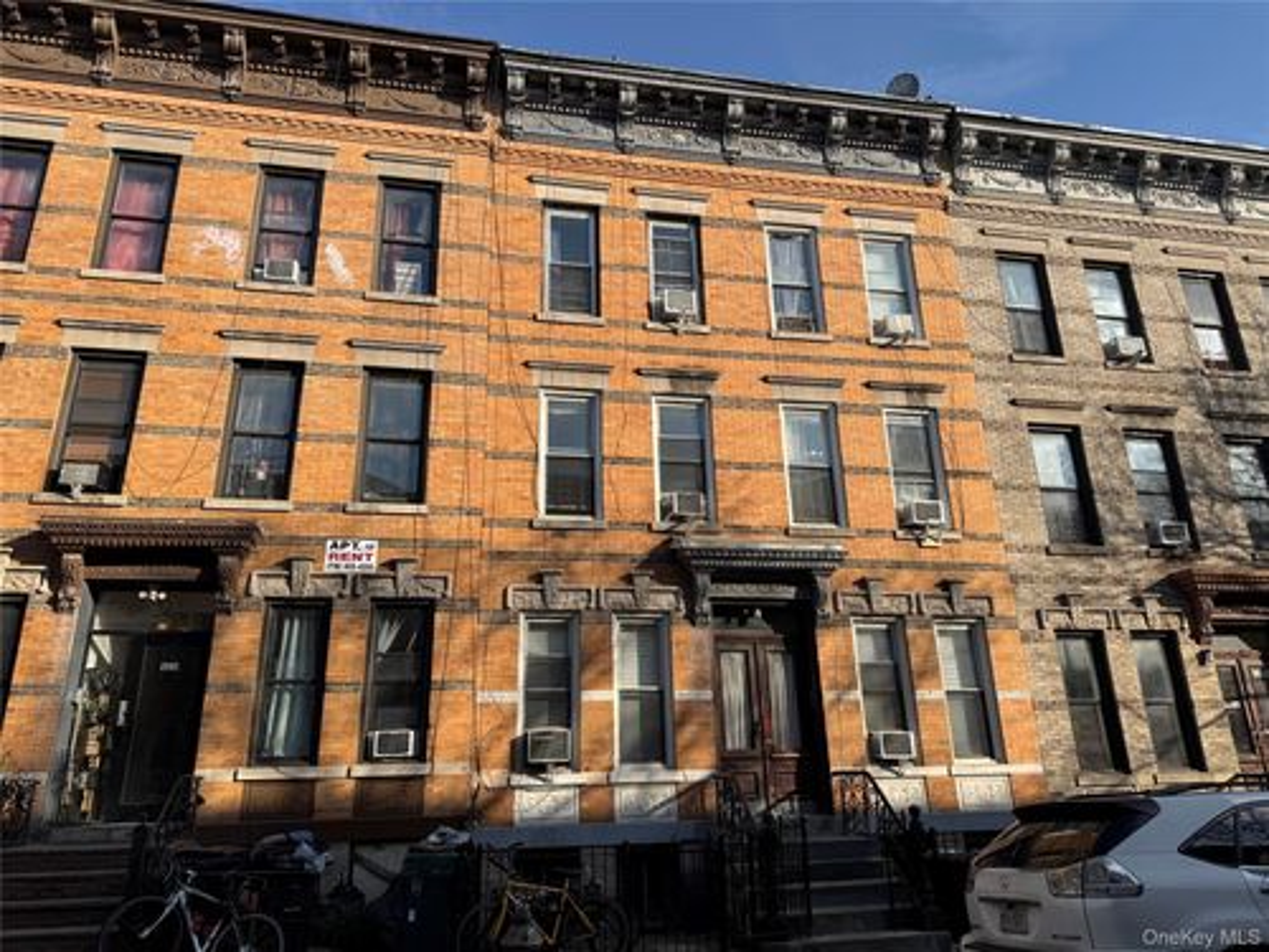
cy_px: 476
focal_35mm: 24
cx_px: 634
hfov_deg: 71.6
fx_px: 880
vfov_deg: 56.8
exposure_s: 1/3597
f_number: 1.78
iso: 80
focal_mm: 6.76
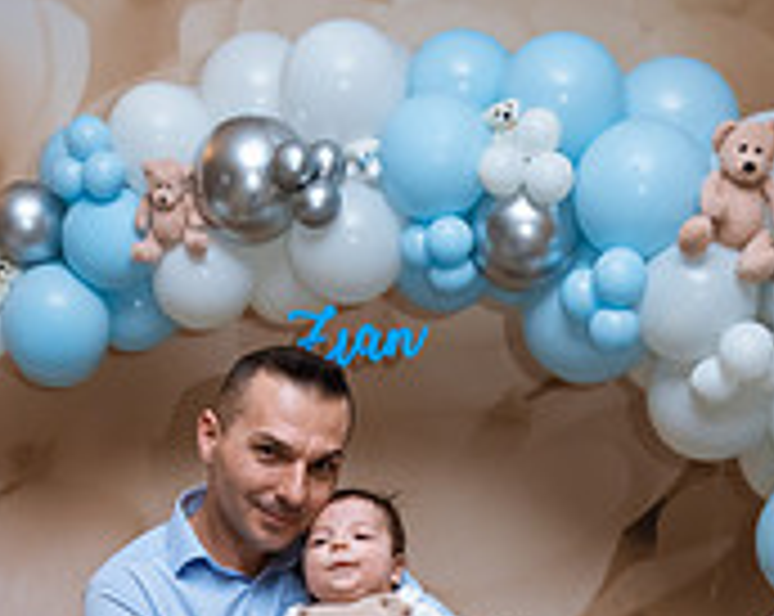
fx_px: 1967
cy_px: 823
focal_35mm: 86
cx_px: 306
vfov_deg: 16.7
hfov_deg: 22.2
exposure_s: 1/125
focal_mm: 35
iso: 1000
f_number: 2.8
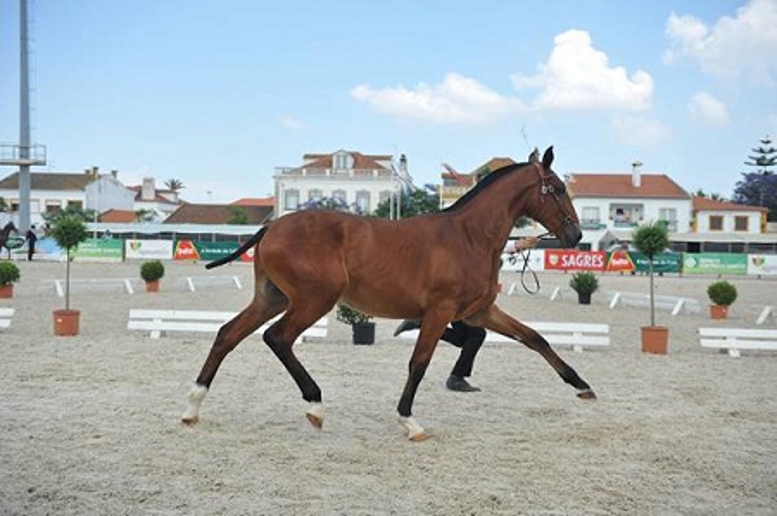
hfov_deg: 50.7
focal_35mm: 38
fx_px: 819
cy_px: 258
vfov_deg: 35.0
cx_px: 388
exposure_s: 1/1250
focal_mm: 38
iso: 250
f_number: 3.5
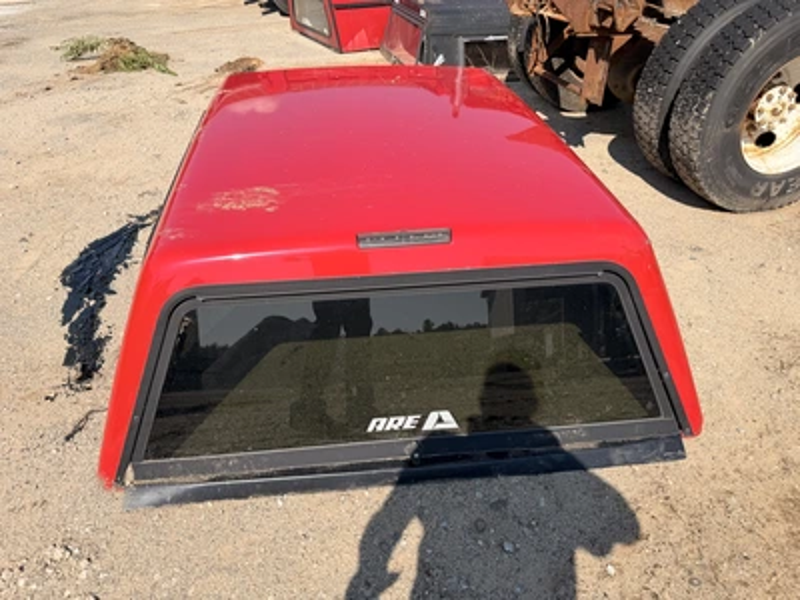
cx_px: 400
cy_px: 300
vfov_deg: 56.8
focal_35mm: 24
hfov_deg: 71.6
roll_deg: +1.6
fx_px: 555
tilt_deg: -30.9
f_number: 1.78
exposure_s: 1/3584
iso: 80
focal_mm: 6.76
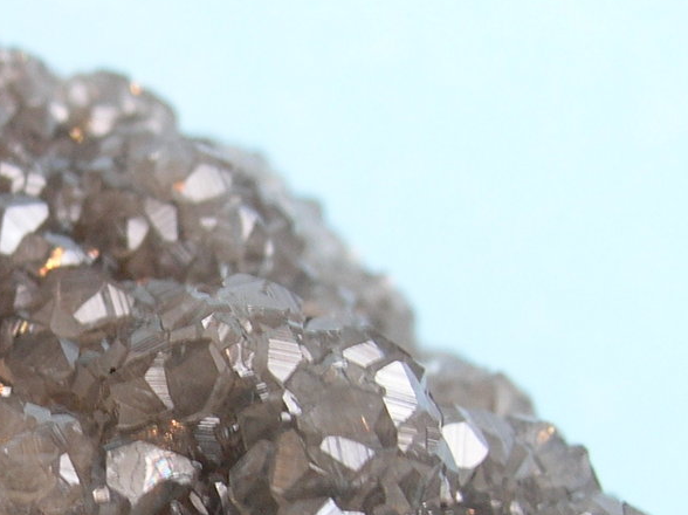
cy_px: 561
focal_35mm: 98
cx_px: -14
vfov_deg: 14.7
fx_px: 1946
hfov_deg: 19.4
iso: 50
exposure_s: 1/6.6
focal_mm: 6
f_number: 2.7
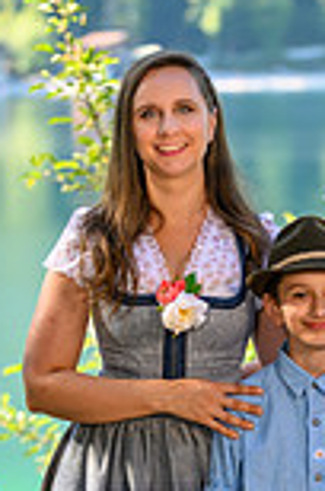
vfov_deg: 8.6
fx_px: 3264
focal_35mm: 240
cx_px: 304
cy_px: 443
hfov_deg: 5.7
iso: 100
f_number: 3.2
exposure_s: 1/320
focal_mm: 82
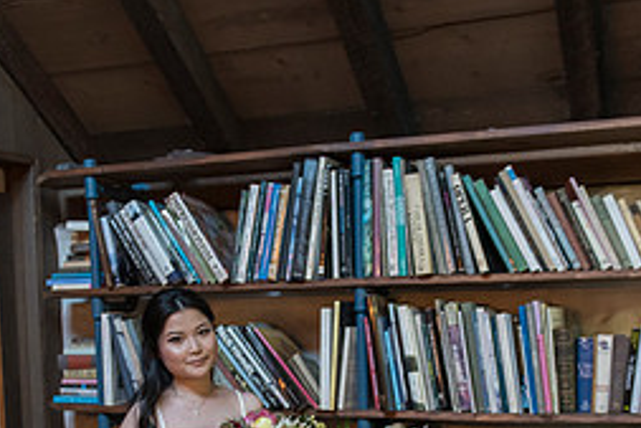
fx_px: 980
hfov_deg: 36.2
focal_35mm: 55
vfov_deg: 23.5
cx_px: 332
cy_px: 439
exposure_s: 1/125
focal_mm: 24
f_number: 2.8
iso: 2500
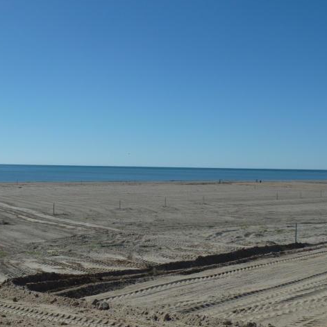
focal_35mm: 48
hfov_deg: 35.1
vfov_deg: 35.4
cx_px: 114
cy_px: 162
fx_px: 513
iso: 80
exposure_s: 1/800
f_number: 5.6
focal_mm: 6.5
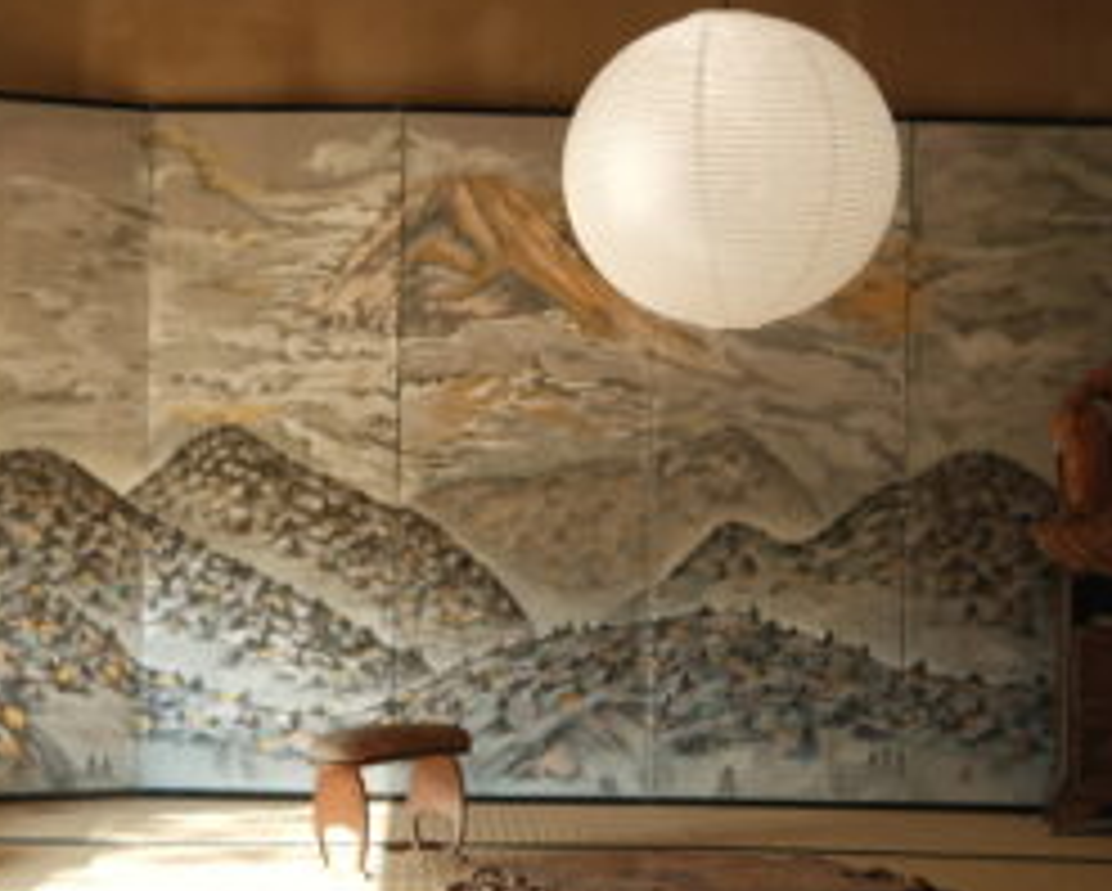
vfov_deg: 20.2
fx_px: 2503
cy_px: 430
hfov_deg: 25.0
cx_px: 437
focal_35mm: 76
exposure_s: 1/250
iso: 160
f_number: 1.6
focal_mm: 33
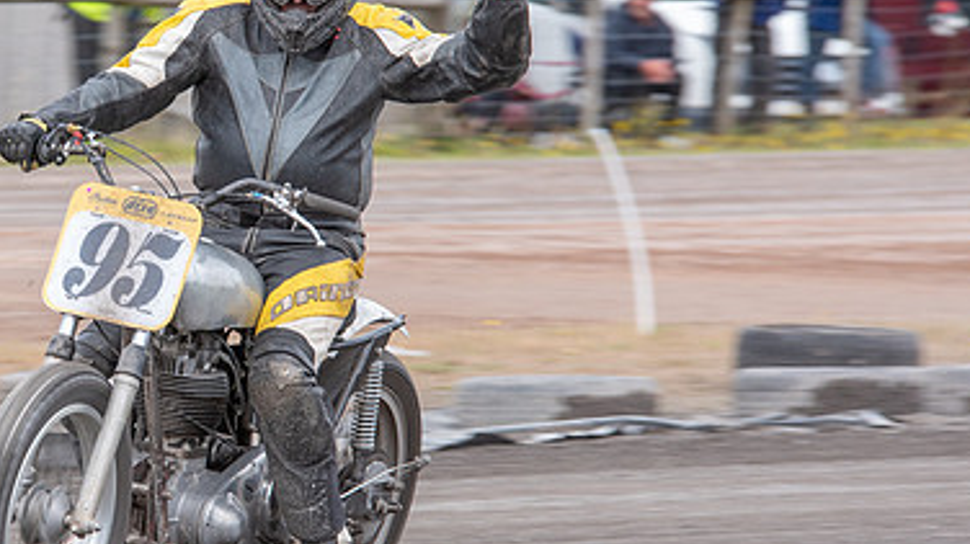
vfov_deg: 2.5
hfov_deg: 4.5
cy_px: 330
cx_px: 45
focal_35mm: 481
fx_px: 12365
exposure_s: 1/160
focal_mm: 200
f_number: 8
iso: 200
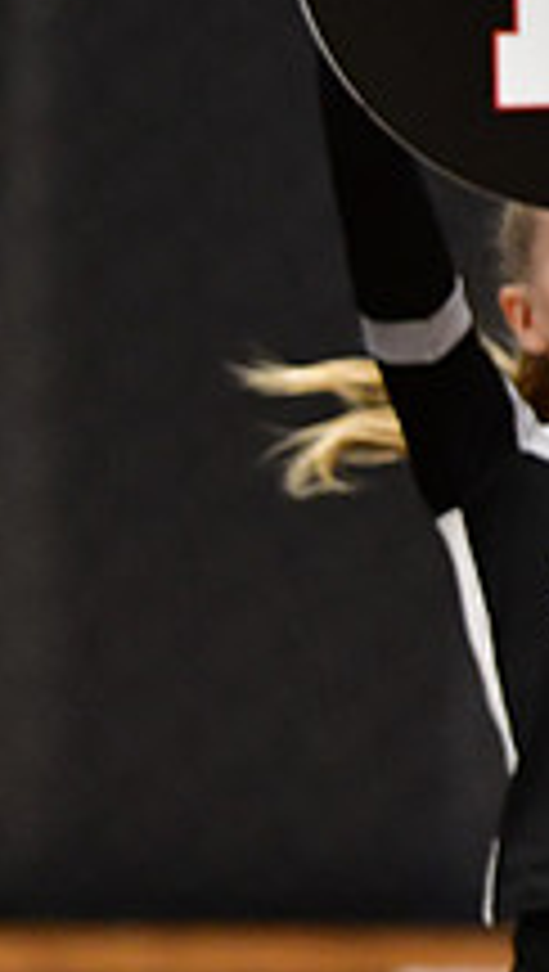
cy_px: 619
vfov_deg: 2.8
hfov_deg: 1.6
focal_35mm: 778
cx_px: -716
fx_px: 20072
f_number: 3.5
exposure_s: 1/500
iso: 4000
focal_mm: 185
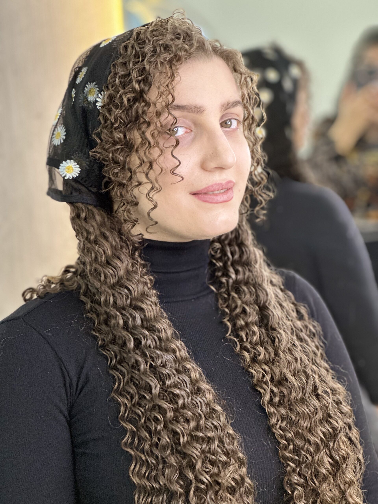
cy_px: 252
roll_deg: +3.3
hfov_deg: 19.1
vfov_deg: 25.3
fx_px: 1121
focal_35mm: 77
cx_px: 189
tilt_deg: -6.0
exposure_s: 1/50
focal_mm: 9
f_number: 2.8
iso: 160
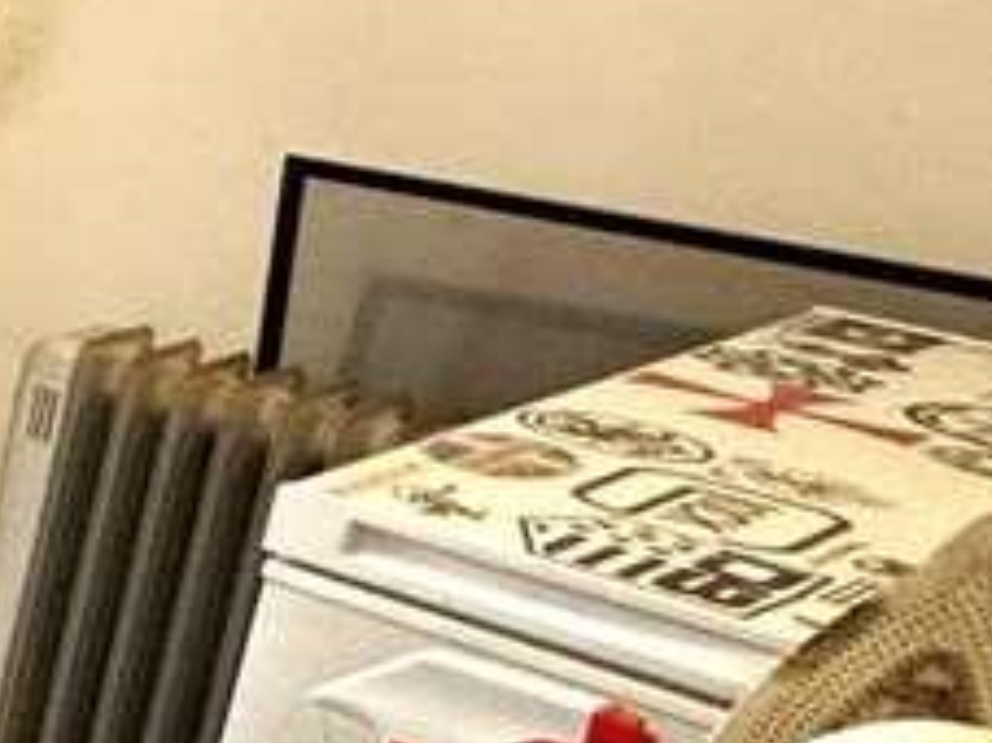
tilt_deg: -15.1
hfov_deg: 13.2
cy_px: 153
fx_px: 2263
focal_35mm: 79
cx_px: -1669
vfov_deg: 18.5
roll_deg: -1.3
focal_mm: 2.22
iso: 250
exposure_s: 1/60
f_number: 2.2
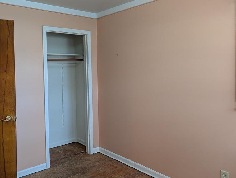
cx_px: 88
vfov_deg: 44.1
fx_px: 218
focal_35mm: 32
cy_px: 74
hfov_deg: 56.1
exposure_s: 1/47.5
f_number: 1.85
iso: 149
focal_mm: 6.81
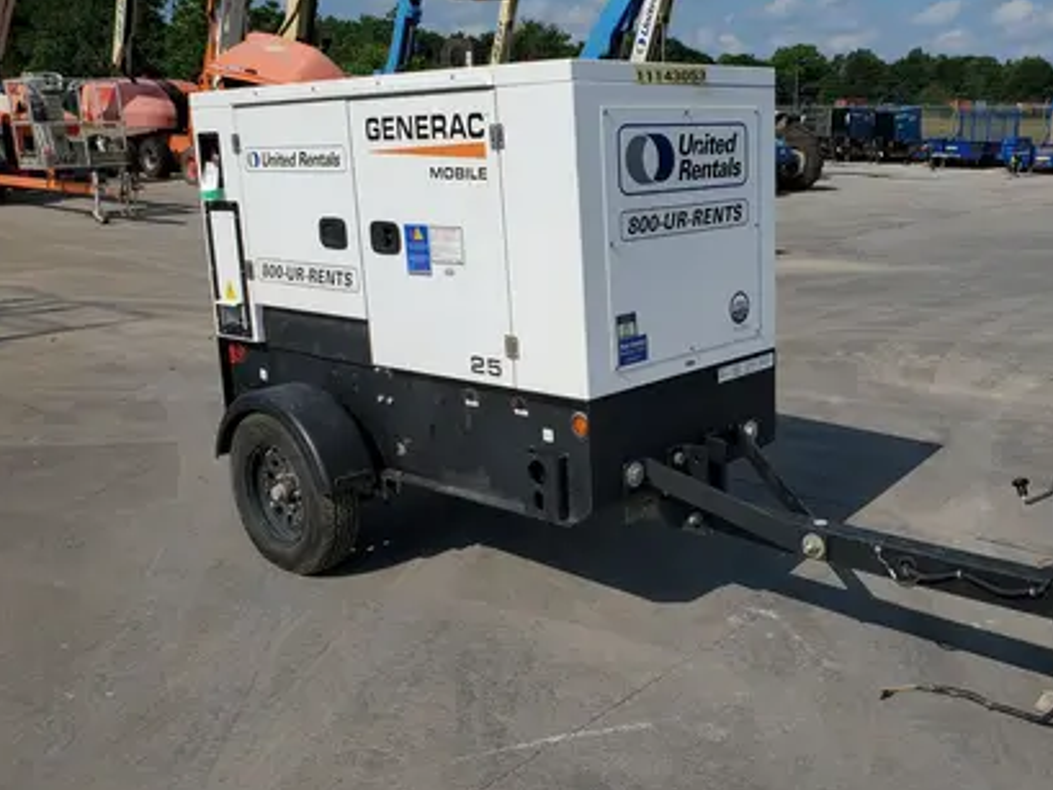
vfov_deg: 40.7
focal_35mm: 35
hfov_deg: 52.1
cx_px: 649
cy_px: 390
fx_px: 1065
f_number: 2.4
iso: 50
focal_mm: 4.3
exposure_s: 1/3628
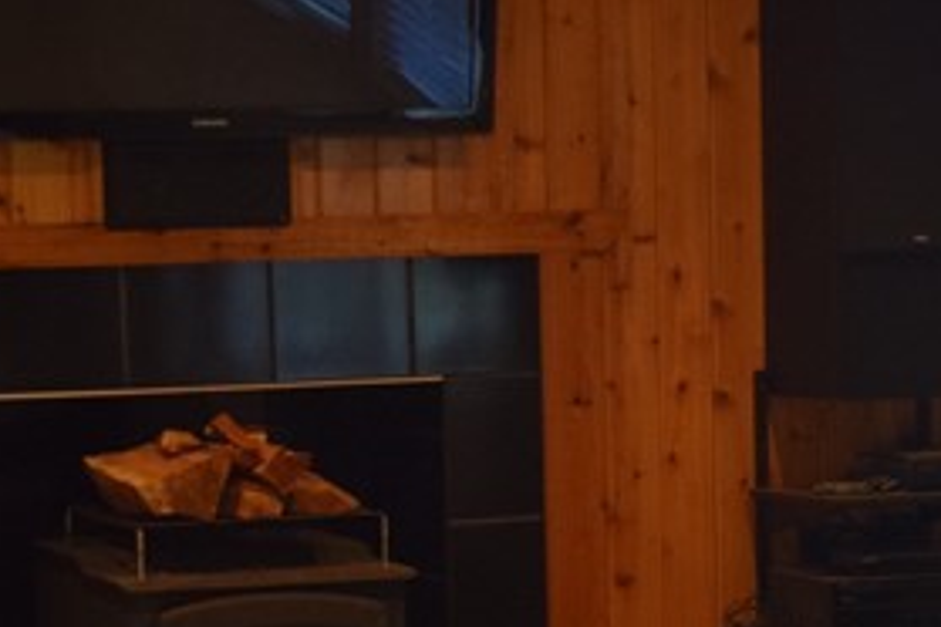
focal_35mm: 140
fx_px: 3659
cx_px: 779
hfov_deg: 14.6
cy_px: 566
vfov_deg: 9.8
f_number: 4
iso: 900
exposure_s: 1/60
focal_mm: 24
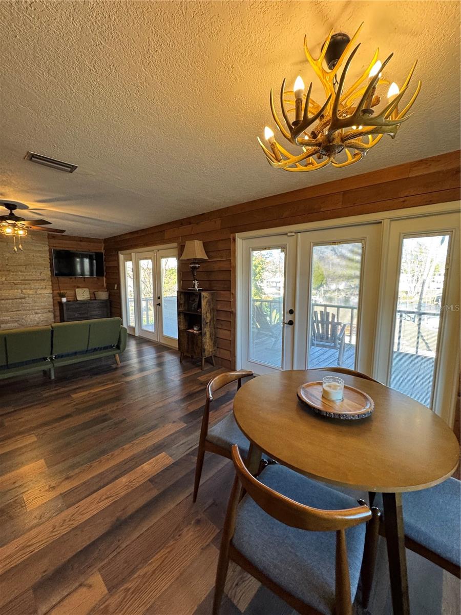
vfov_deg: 102.1
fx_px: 249
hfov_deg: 85.7
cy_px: 308
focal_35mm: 14
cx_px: 230
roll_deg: +0.1
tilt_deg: -5.2
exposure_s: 1/60
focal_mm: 2.22
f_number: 2.2
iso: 200
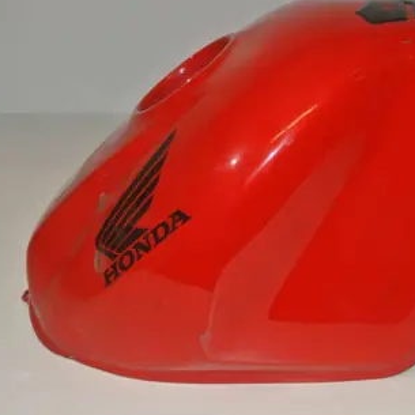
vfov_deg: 28.6
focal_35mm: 60
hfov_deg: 28.0
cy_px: 201
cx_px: 329
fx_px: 814
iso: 200
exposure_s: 1/60
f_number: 4.2
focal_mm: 15.1
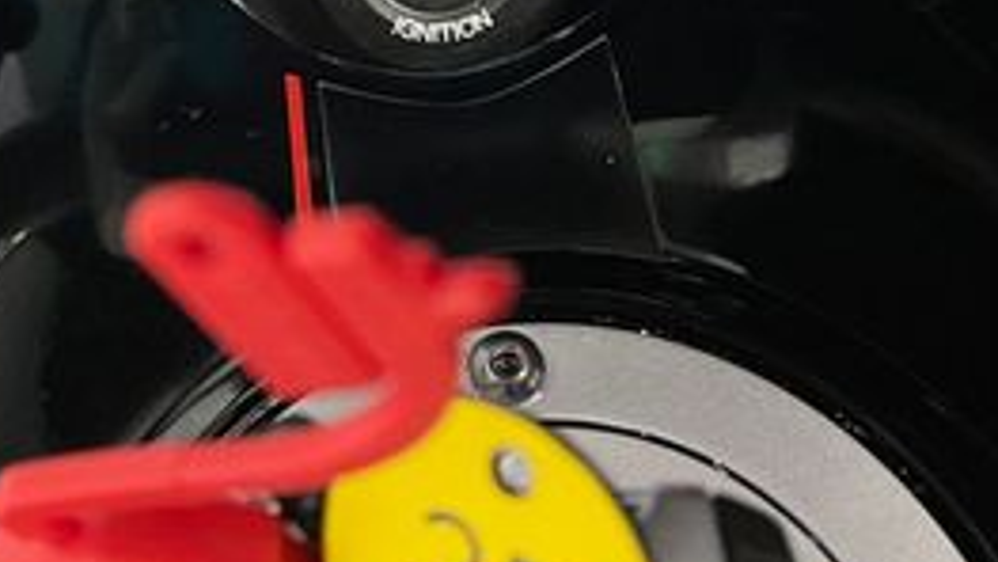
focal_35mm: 69
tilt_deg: -60.8
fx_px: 1826
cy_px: -171
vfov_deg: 16.5
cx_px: 307
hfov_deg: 30.3
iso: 250
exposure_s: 1/57
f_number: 1.6
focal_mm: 5.1
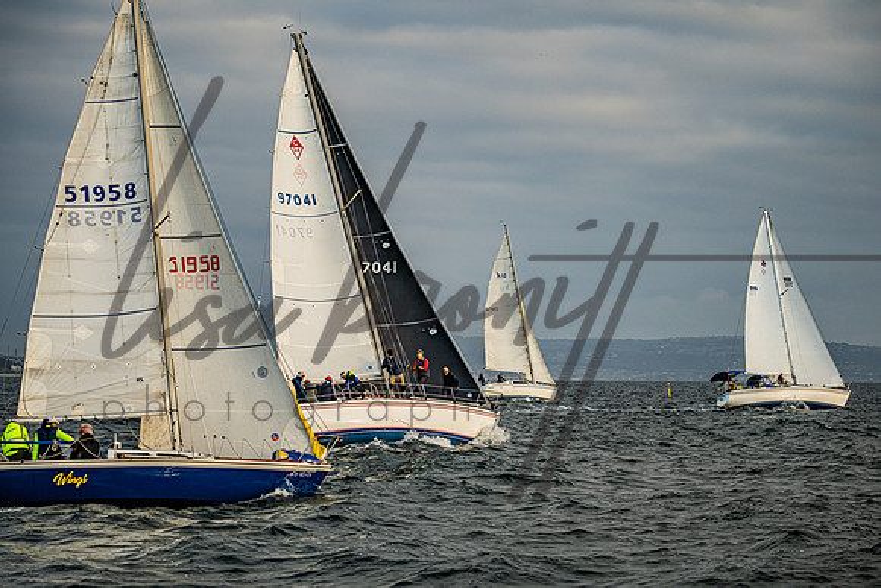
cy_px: 307
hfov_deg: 19.6
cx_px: 460
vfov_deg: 13.1
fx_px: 2556
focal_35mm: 104
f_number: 4.5
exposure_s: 1/2500
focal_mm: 100
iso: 640
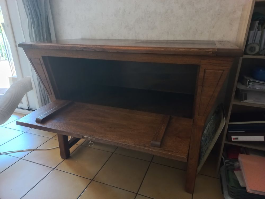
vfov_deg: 54.9
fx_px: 191
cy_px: 100
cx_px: 132
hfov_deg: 69.4
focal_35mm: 25
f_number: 1.8
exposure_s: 1/25
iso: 400
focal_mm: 4.6
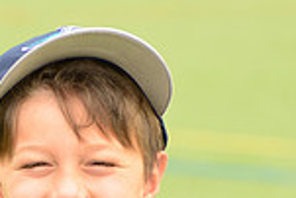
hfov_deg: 2.9
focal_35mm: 712
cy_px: 295
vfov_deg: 1.9
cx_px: 18
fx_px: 5860
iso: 250
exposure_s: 1/200
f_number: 8
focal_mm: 185
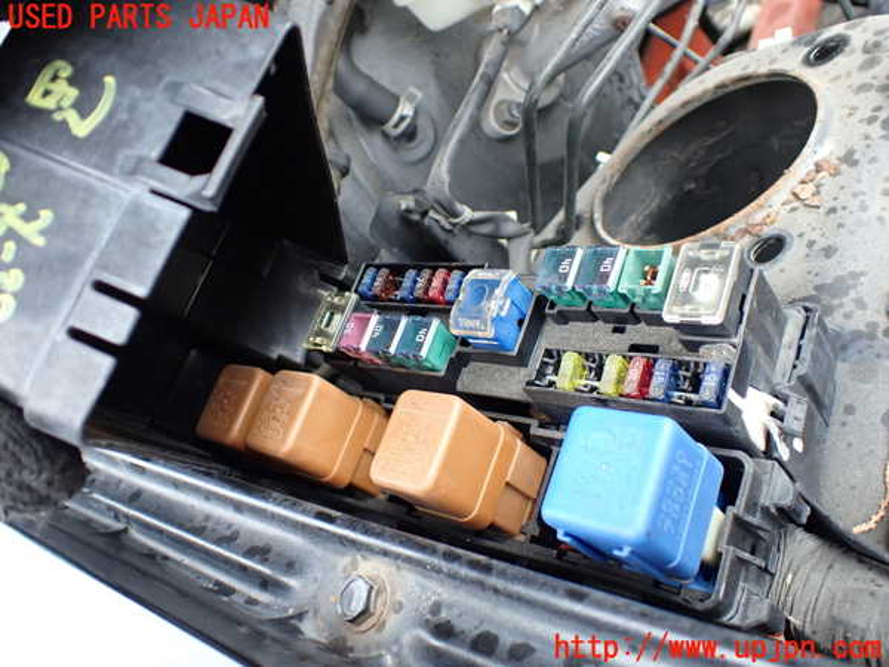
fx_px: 770
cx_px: 444
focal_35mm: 30
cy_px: 334
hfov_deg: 60.0
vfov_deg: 46.8
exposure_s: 1/125
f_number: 2.3
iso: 250
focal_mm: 5.4
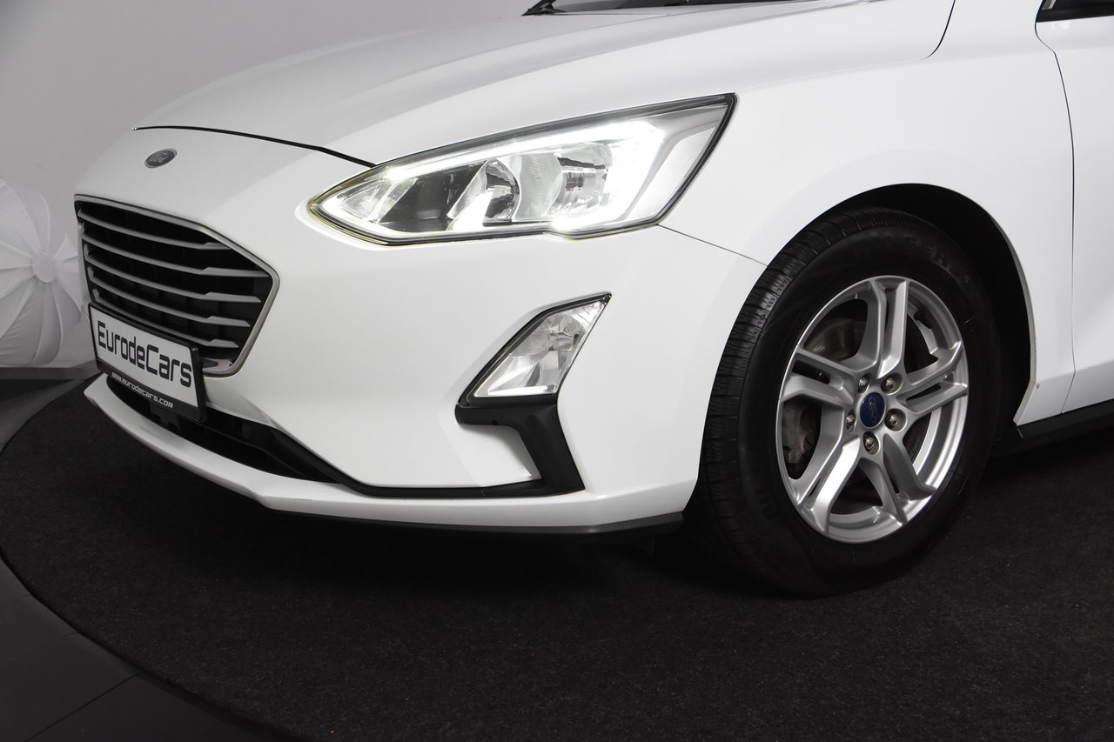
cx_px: 557
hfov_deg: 42.3
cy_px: 371
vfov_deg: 28.9
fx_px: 1439
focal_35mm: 46
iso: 1600
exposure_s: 1/125
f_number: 5.6
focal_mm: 31
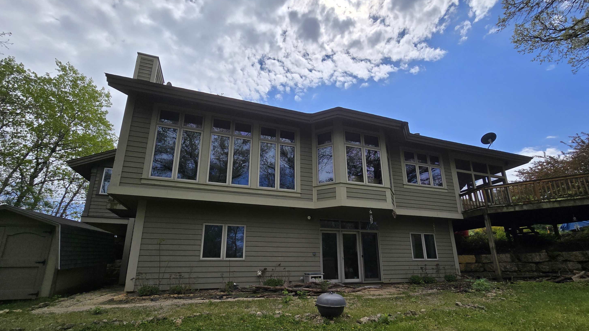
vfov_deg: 69.5
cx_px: 305
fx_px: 234
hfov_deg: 103.0
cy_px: 205
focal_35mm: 15
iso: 50
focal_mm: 2.2
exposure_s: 1/3540
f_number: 2.2
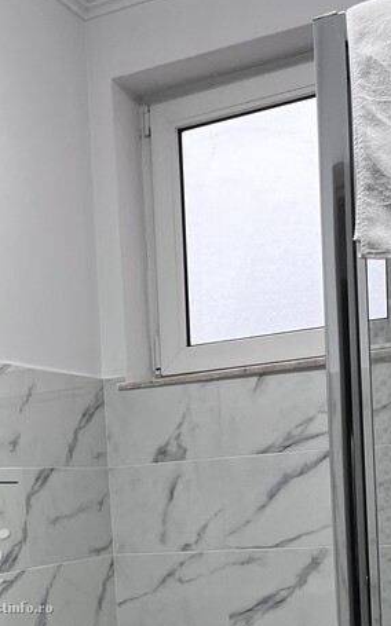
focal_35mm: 62
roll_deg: +4.0
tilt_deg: -4.3
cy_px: 565
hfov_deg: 20.2
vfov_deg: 31.4
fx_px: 1058
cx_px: -12
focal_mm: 5.1
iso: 100
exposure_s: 1/100
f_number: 1.6
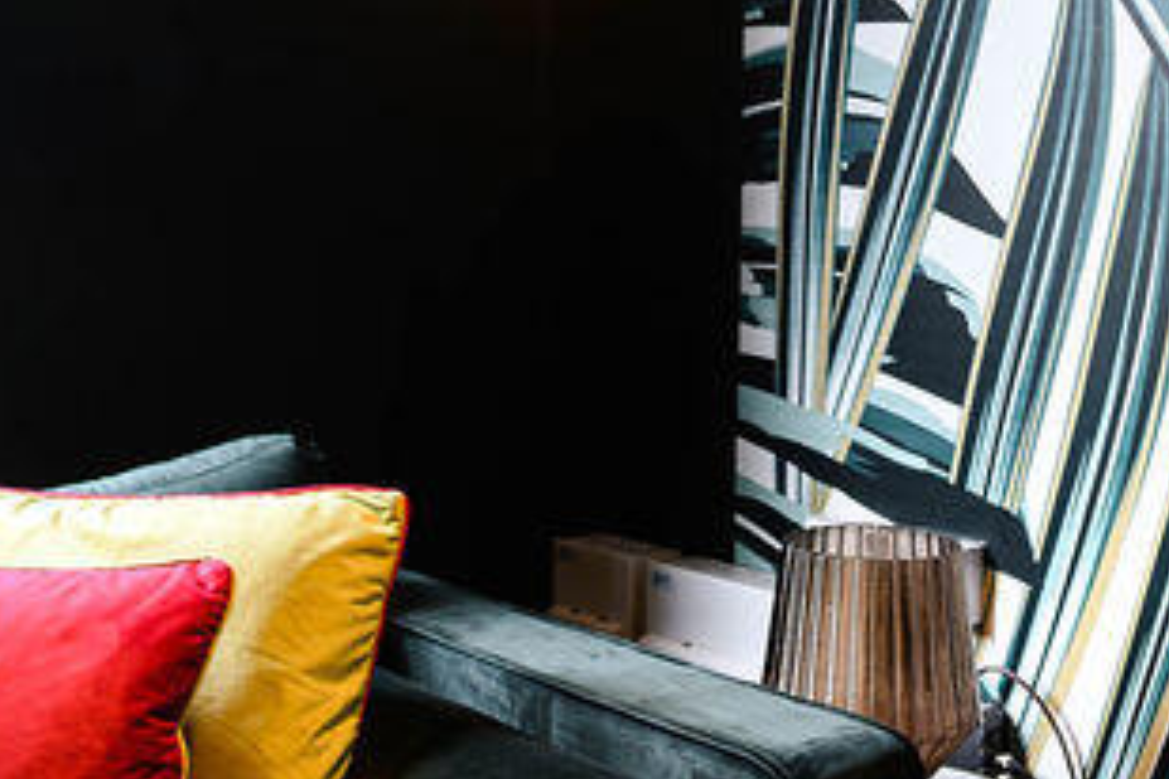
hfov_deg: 37.5
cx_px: 530
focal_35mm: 53
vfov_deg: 25.5
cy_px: 346
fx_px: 1721
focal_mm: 16
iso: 125
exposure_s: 1/25
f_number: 2.8
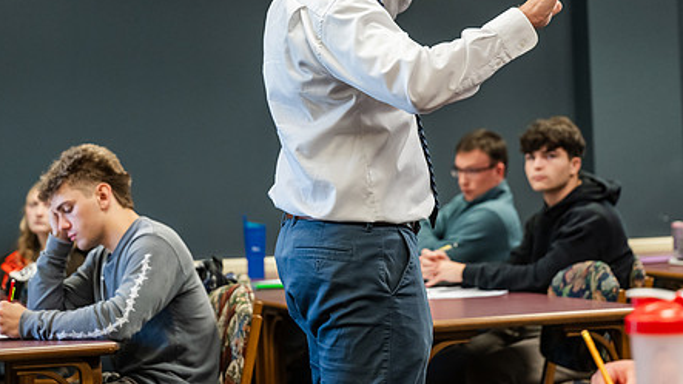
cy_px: 90
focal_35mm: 96
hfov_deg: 22.2
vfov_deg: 12.6
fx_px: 1738
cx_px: 378
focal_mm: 70
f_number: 2.8
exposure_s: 1/200
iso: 2000
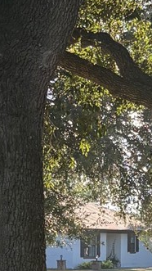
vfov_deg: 12.1
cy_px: 279
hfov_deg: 6.7
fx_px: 1255
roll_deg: -1.8
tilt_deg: -2.0
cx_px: 304
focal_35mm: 175
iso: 64
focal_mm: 5.96
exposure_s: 1/612
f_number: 1.6
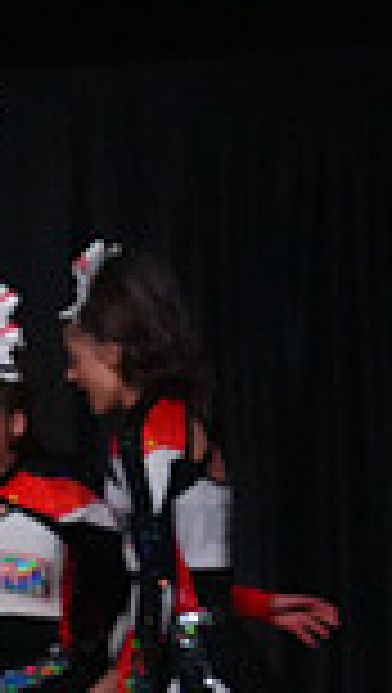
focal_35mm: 790
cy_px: 772
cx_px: -667
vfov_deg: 2.7
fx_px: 14550
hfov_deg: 1.5
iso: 16000
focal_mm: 200
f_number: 5.6
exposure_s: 1/1250
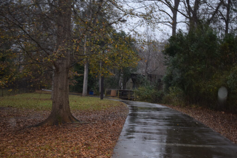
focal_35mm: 60
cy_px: 79
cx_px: 118
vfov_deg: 22.6
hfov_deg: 33.4
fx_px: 395
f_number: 4.8
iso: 800
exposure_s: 1/80
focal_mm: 40
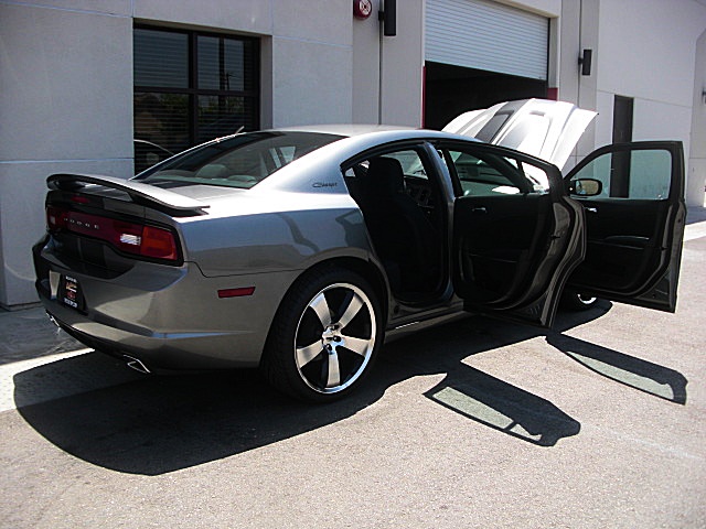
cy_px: 264
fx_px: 734
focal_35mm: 36
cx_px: 353
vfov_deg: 39.7
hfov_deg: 51.4
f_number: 2.8
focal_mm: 6.3
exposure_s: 1/640
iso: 50
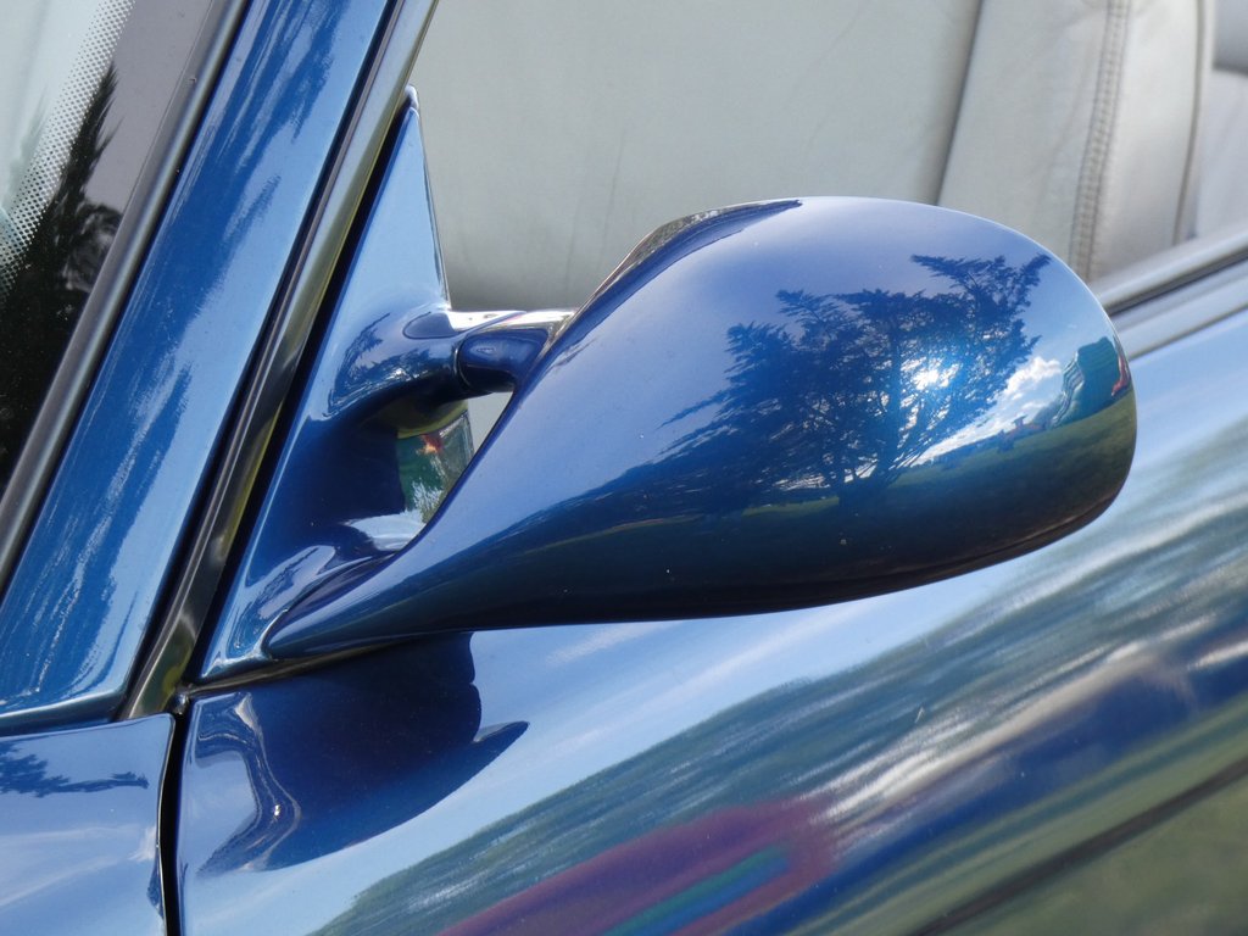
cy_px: 468
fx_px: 9013
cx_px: 624
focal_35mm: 250
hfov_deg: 7.9
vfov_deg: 5.9
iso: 200
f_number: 5.5
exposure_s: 1/80
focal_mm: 44.8
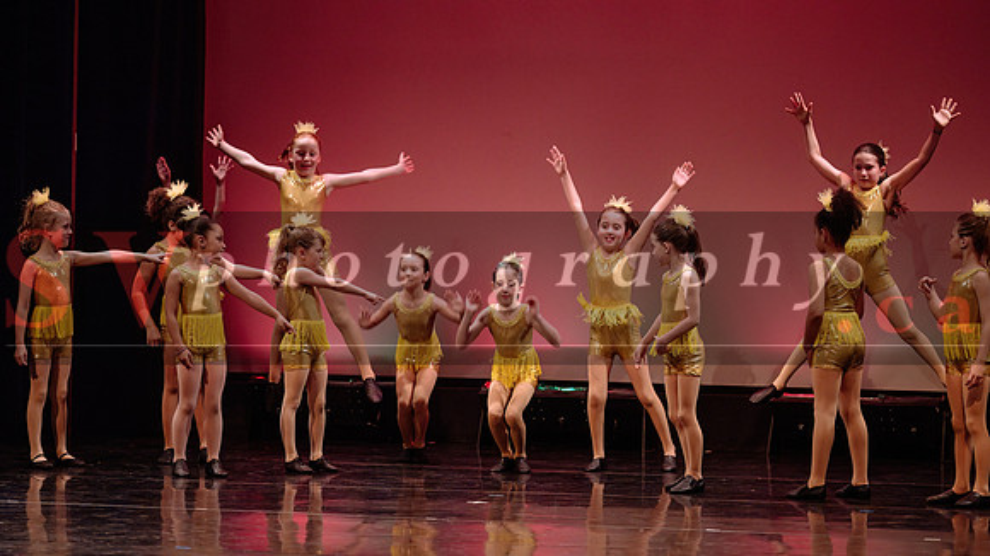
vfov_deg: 9.8
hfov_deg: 17.3
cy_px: 195
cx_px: 417
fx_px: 3244
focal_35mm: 124
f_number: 2.8
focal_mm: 102
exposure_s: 1/200
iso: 1600
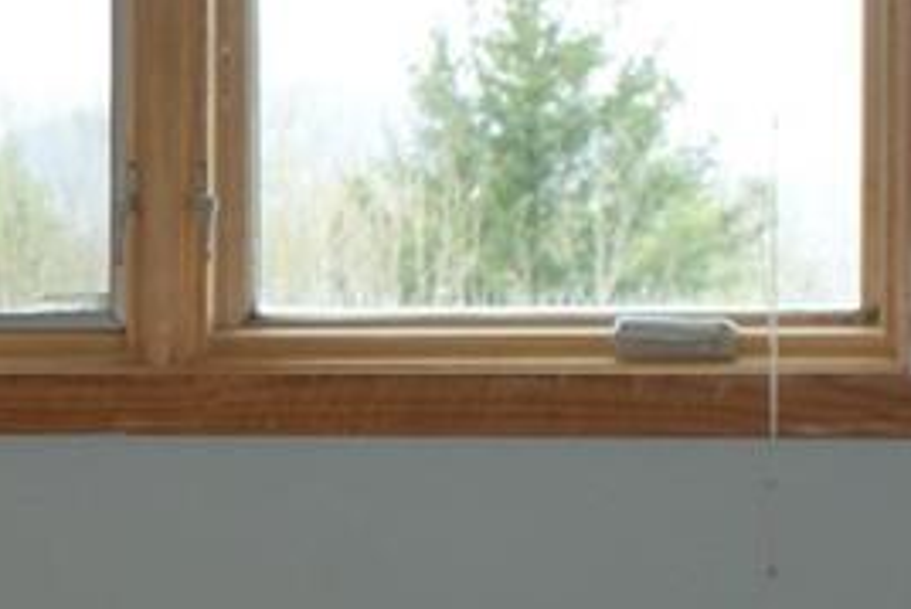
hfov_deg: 9.9
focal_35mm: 201
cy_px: 476
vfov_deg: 6.8
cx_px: -418
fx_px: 5087
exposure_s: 1/80
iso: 320
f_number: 6.3
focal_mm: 35
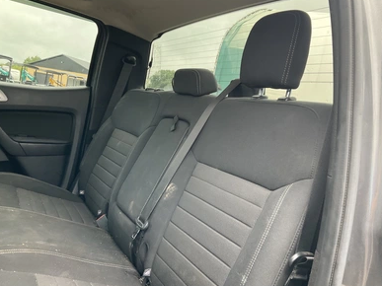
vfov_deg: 46.8
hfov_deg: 60.0
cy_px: 141
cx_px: 191
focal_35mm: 30
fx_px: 331
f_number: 1.8
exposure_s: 1/90
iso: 64
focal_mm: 3
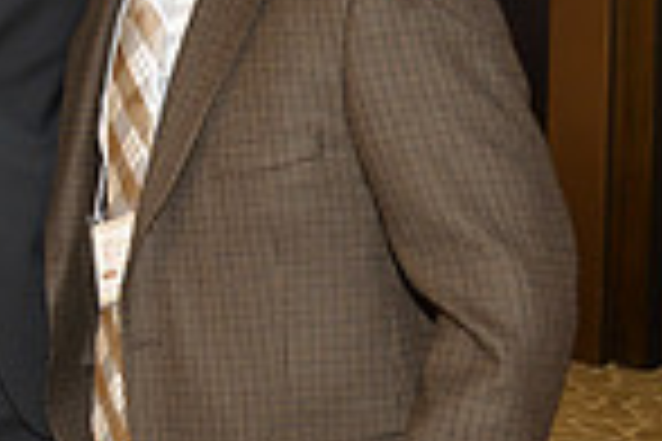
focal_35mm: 95
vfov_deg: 14.1
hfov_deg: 19.6
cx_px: -221
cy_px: -29
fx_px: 1747
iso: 800
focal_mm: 24
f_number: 4
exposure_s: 1/60
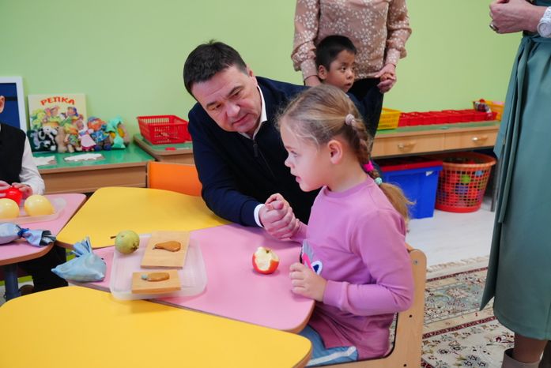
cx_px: 276
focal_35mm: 38
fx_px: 582
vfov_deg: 35.1
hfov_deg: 50.7
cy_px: 184
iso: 3200
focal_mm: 38
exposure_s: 1/400
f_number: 4
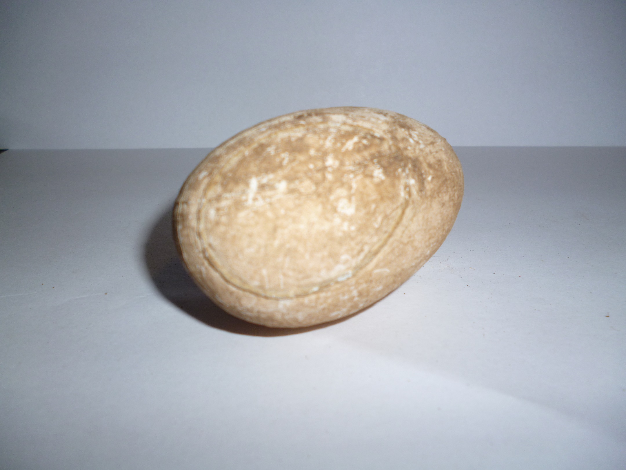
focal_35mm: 28
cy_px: 235
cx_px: 313
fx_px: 506
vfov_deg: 49.7
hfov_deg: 63.4
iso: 100
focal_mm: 5
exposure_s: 1/60
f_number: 3.1
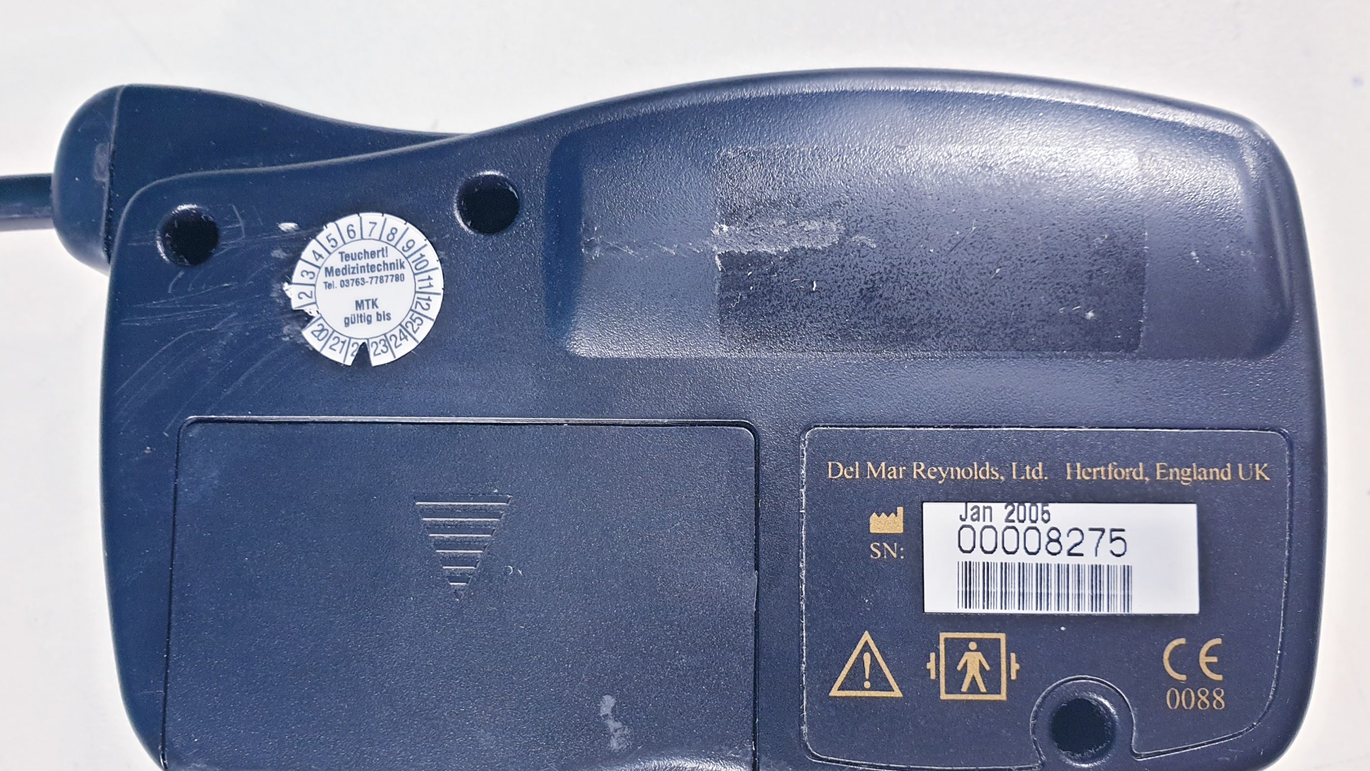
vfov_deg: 39.9
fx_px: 1054
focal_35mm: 29
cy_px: 479
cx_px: 698
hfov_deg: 66.1
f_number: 2.4
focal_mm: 4.3
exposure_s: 1/50
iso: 200
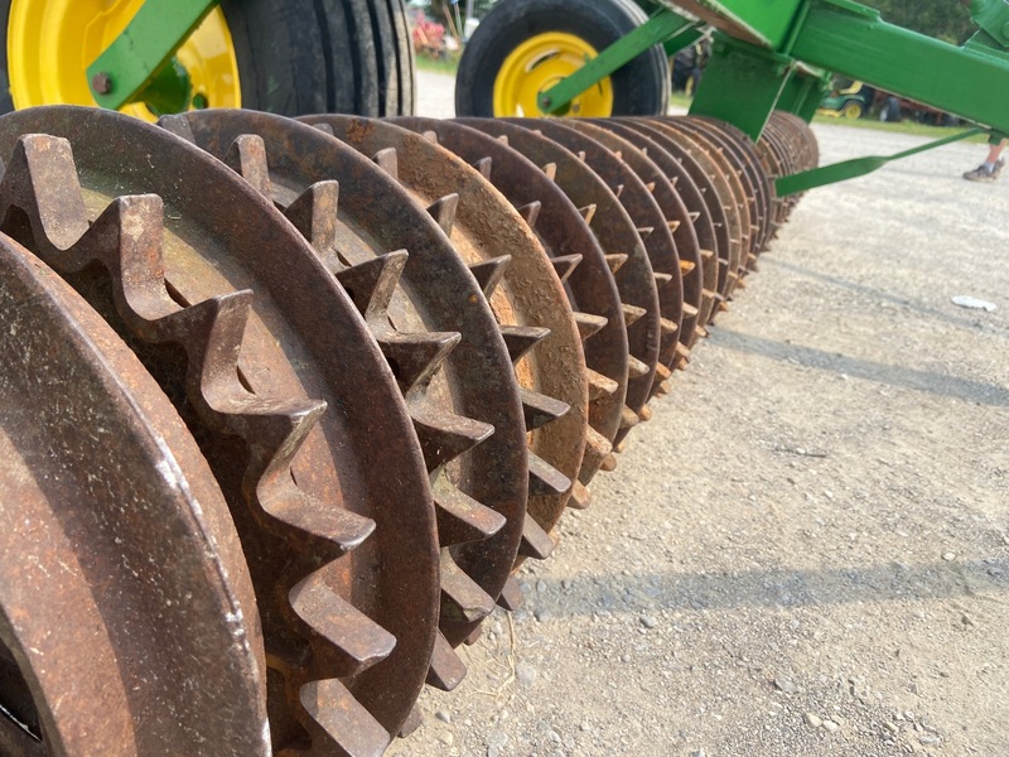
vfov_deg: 53.1
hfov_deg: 67.3
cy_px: 378
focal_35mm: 26
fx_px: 758
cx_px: 504
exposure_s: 1/1182
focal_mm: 4.25
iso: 32
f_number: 1.8
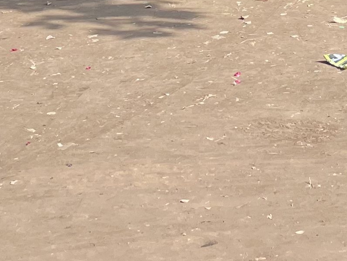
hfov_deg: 14.9
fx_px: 1324
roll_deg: +2.6
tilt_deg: -0.7
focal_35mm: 132
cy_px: -289
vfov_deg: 10.2
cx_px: 209
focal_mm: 4.2
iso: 50
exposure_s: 1/465
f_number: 1.6
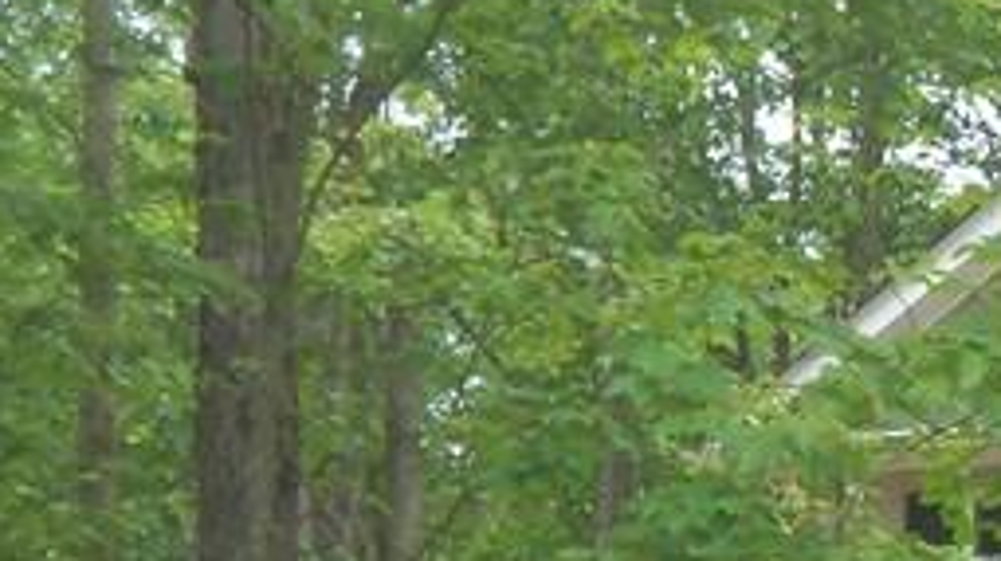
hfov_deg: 8.5
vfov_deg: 4.9
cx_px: 1680
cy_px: 765
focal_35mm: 245
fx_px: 6498
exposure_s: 1/125
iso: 80
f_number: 4.9
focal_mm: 10
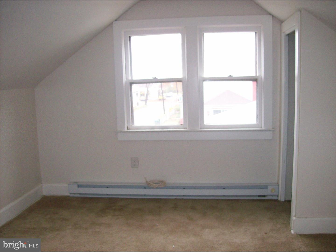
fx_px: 349
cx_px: 168
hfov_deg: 51.4
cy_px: 126
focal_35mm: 36
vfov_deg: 39.7
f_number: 2.7
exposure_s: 1/64
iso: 140
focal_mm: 6
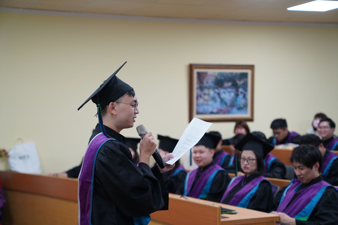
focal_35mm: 70
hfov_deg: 28.8
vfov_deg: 19.5
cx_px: 169
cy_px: 112
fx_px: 657
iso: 250
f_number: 2.8
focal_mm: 70
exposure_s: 1/80
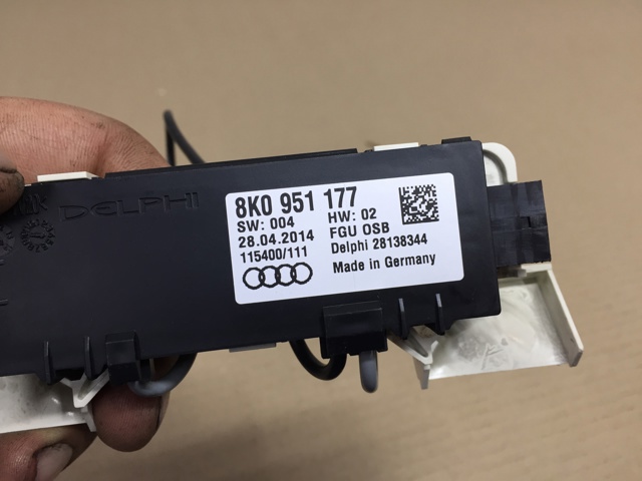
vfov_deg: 48.2
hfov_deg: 61.7
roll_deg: +2.1
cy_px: 240
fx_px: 538
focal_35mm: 29
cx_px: 321
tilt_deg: -42.9
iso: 32
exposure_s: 1/33
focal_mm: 4.15
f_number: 2.2
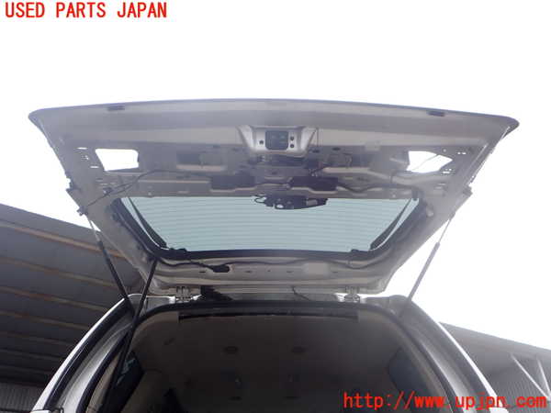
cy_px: 206
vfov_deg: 46.8
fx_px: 478
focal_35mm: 30
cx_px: 276
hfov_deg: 60.0
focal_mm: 5.4
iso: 100
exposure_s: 1/125
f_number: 3.2
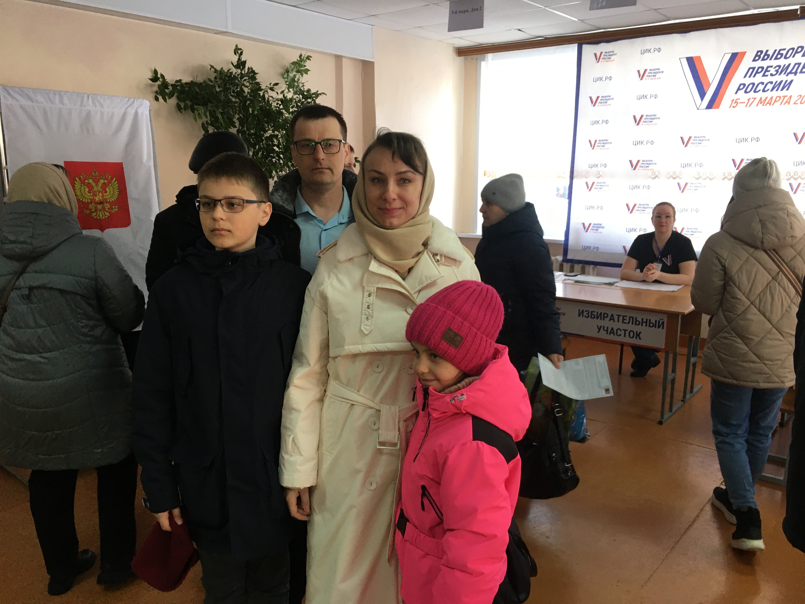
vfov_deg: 48.2
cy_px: 302
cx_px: 402
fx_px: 674
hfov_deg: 61.7
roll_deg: +0.2
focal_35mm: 29
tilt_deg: -10.2
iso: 50
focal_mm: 4.15
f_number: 2.2
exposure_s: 1/33
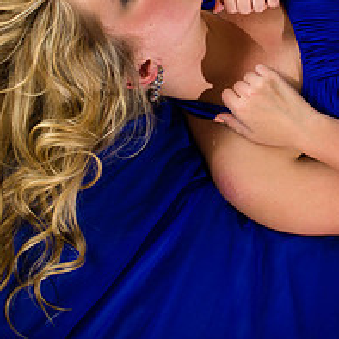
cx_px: 200
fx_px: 776
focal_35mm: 70
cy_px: 82
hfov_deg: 24.6
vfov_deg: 24.4
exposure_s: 1/100
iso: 400
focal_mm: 28
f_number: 7.1
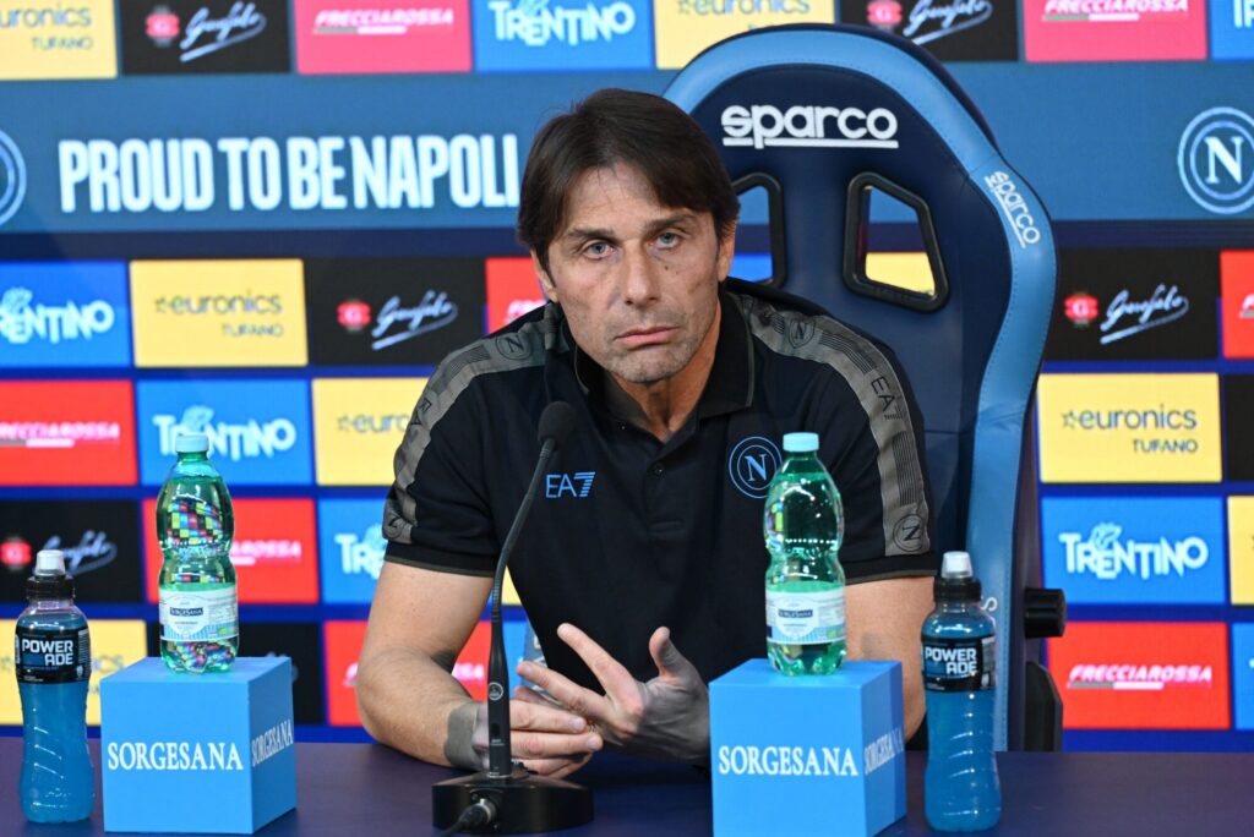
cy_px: 418
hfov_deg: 10.3
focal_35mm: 200
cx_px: 627
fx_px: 6970
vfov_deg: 6.9
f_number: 4
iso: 3200
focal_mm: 200
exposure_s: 1/250
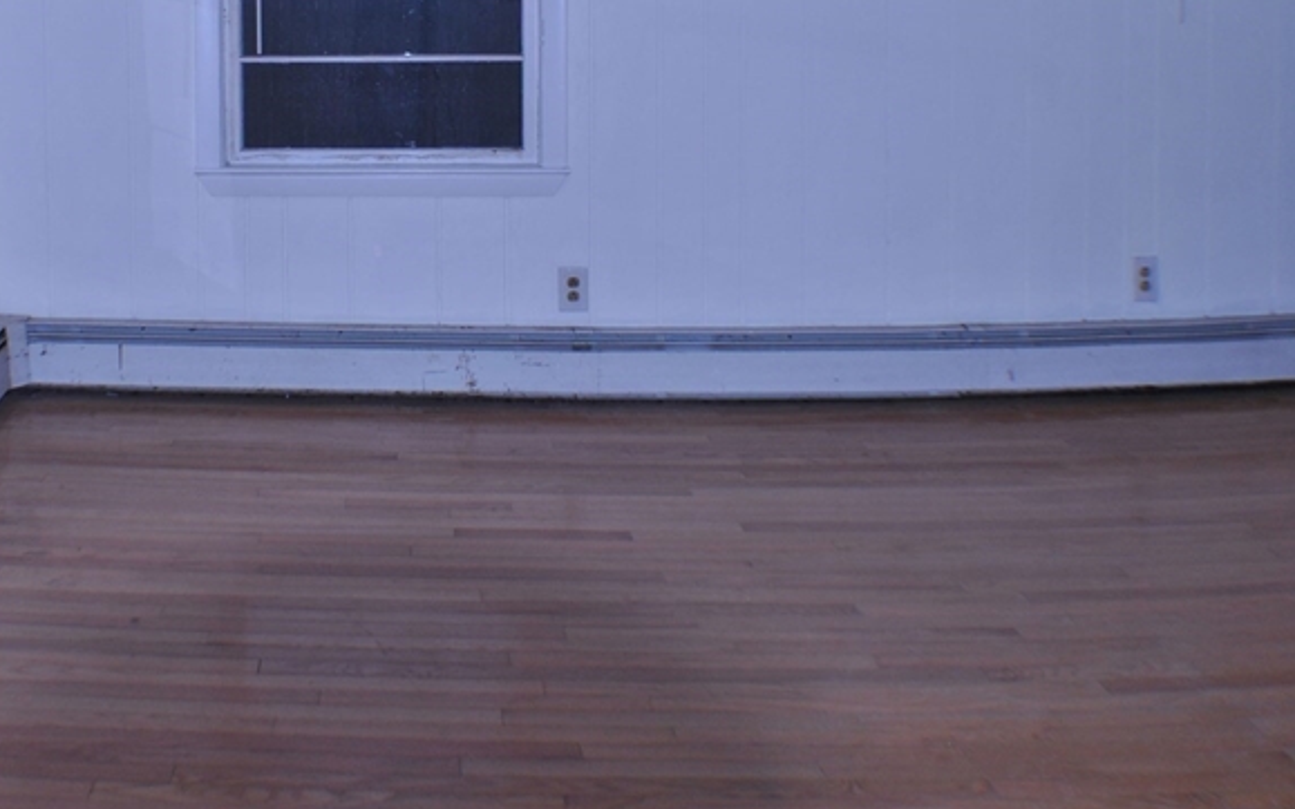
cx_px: 369
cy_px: 60
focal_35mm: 65
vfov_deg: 19.6
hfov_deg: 31.1
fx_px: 2294
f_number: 4
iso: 100
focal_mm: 24
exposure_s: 1/100
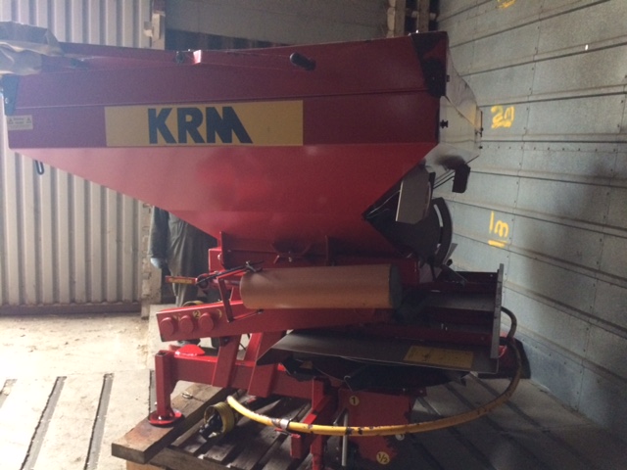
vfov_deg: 48.2
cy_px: 235
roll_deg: -3.4
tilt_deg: -9.2
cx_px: 314
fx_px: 525
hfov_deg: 61.7
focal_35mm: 29
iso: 320
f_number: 2.2
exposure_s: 1/17
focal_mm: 4.15
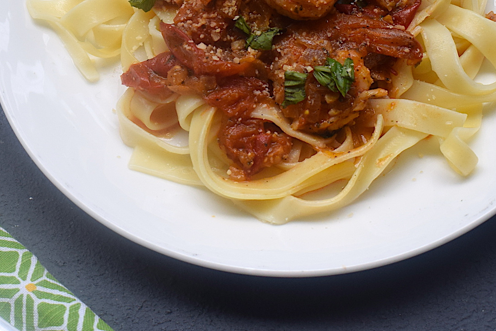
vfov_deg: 14.3
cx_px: 130
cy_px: 8
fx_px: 1297
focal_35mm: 94
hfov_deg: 21.5
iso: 400
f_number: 7.1
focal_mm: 29
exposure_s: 1/200
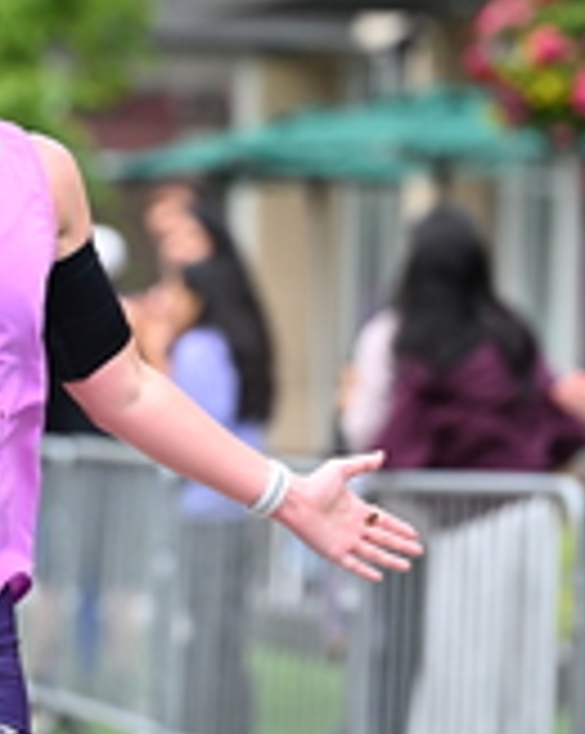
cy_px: 216
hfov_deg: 4.8
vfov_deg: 6.0
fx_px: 7004
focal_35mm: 323
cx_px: -16
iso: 1000
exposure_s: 1/2000
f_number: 2.8
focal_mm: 102
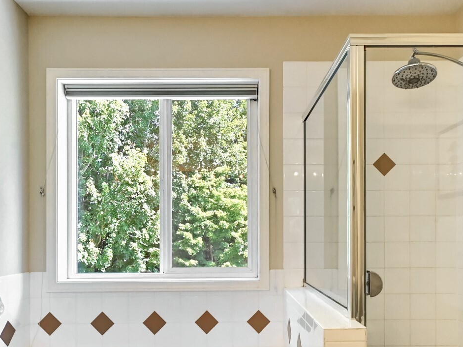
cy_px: 243
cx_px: 246
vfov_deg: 51.6
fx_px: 348
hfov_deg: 67.2
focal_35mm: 26
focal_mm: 10
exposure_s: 1/15
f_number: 11
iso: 3200
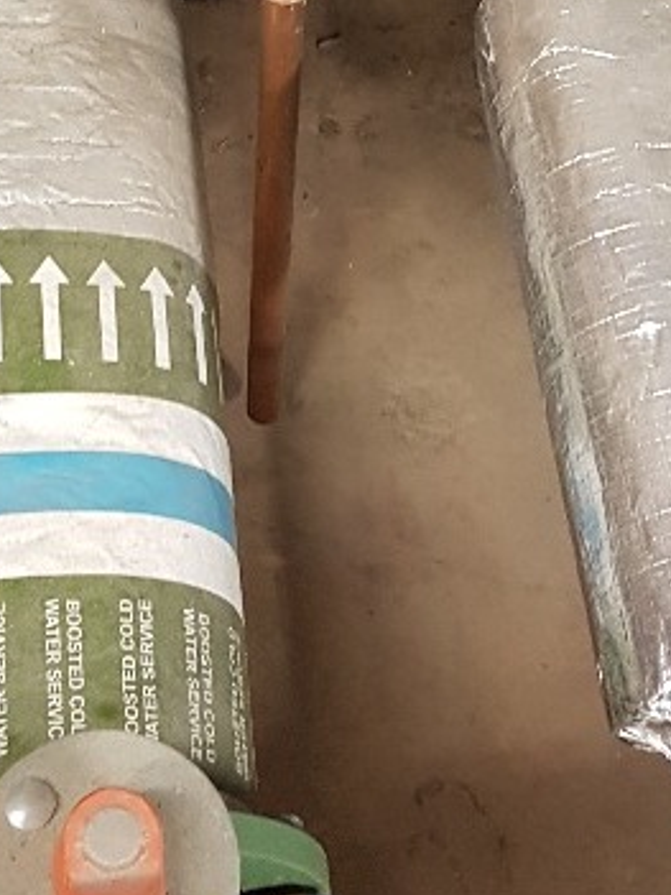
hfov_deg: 16.6
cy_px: 74
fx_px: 2302
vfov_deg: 21.5
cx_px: 375
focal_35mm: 89
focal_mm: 4.2
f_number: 1.7
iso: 250
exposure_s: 1/14
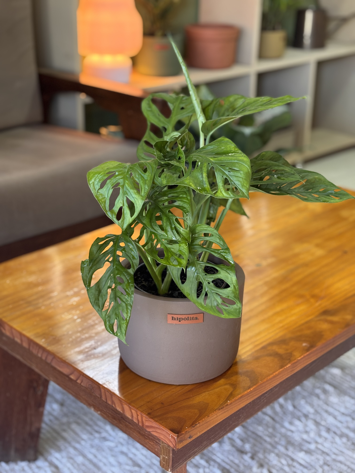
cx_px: 178
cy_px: 236
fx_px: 711
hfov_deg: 28.0
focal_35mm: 52
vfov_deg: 36.8
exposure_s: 1/40
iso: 125
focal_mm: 5.96
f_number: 1.6
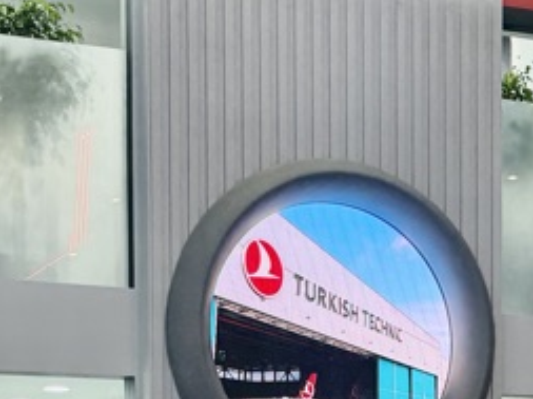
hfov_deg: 17.2
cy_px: 576
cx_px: 383
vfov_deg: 12.4
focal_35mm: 114
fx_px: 1753
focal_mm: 6.76
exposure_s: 1/100
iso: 100
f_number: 1.78
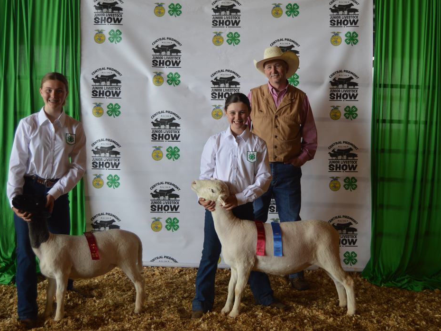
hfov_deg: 37.8
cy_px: 166
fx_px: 644
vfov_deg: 28.8
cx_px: 224
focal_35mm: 51
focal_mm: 31
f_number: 4.2
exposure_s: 1/80
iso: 400
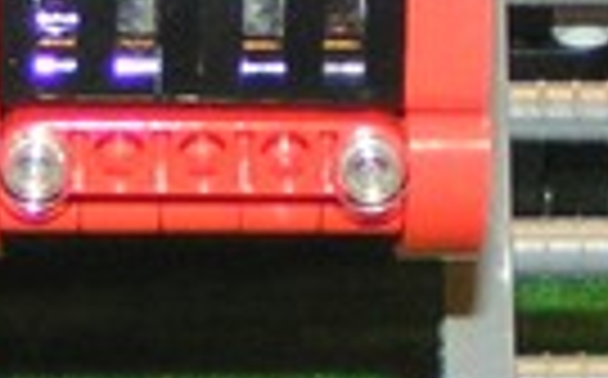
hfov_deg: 11.0
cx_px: 153
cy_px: -454
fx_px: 3161
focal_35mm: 191
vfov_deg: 6.6
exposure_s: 1/40
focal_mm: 5.8
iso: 200
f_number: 2.8
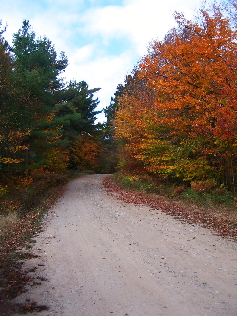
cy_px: 158
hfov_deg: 37.7
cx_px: 118
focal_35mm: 38
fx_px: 347
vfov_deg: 49.0
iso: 80
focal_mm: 6.3
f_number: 2.8
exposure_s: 1/800
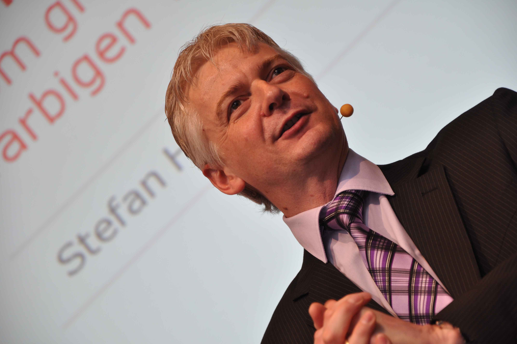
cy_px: 172
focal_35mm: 158
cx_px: 258
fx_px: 2259
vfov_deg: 8.7
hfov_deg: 13.1
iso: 320
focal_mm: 105
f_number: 5.6
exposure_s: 1/45
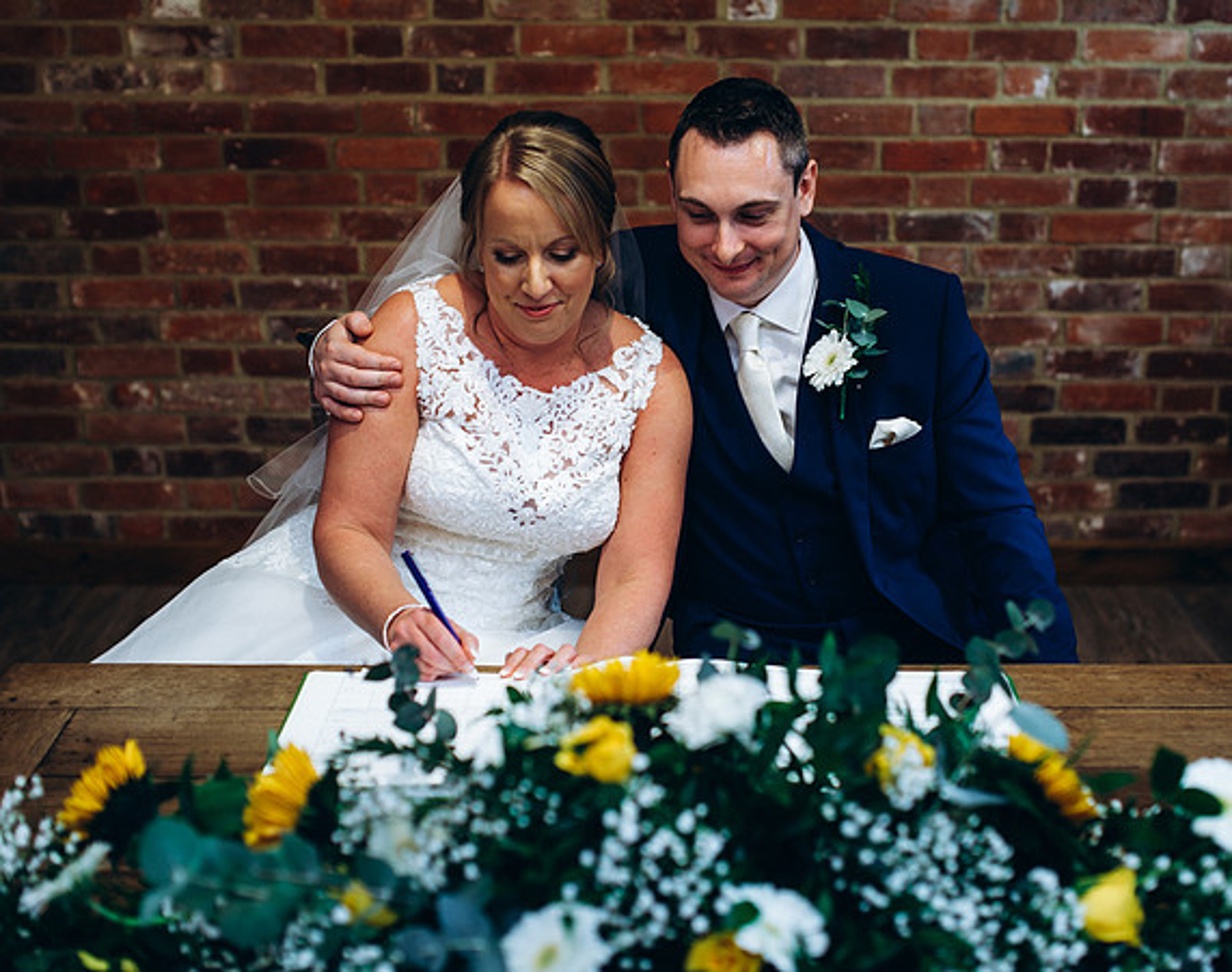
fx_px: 1701
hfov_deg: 39.7
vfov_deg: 31.8
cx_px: 695
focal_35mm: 47
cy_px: 389
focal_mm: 35
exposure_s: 1/100
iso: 200
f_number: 2
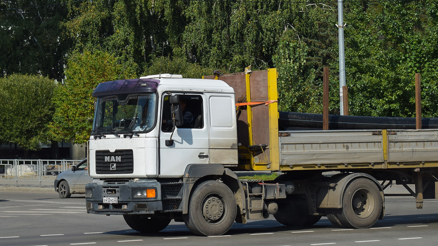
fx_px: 1016
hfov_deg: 24.3
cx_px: 221
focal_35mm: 88
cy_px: 116
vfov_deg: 13.8
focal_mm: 55
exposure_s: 1/1250
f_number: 7.1
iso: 200
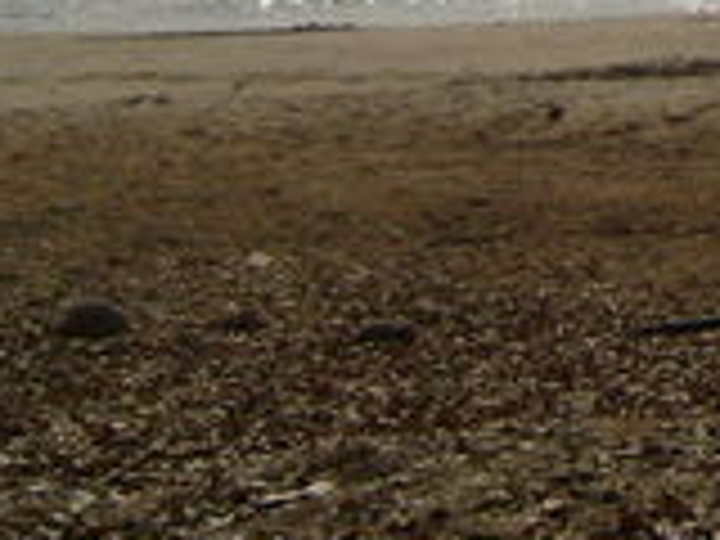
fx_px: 2912
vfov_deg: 10.2
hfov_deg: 12.9
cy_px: -292
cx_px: 1274
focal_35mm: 140
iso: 80
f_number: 7.1
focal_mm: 5.8
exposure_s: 1/1000
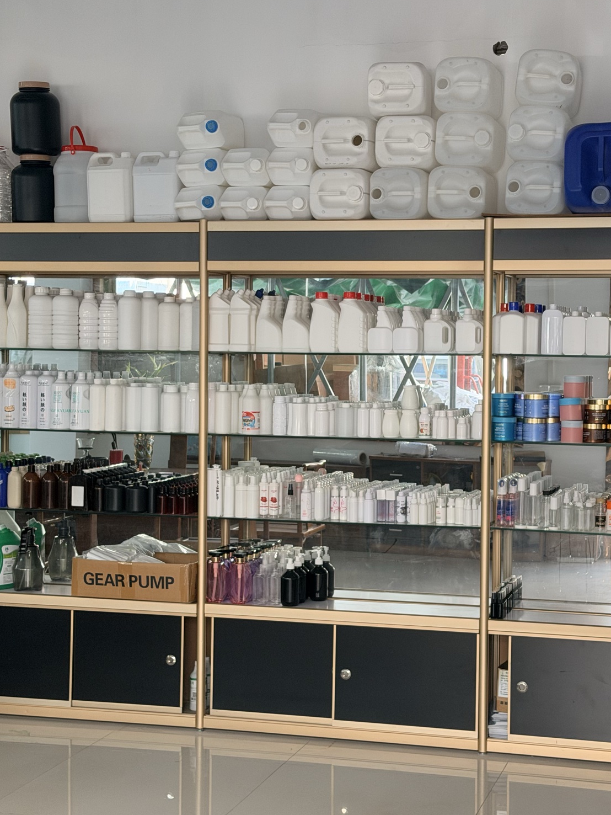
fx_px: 1530
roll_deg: -0.8
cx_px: 349
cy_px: 406
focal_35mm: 65
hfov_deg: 22.6
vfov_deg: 29.8
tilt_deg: -2.8
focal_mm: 6.76
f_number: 1.78
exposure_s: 1/141
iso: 160
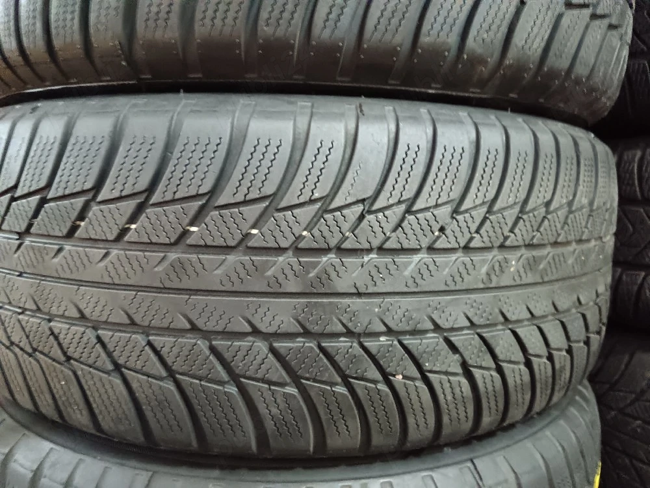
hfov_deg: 65.3
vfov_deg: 51.4
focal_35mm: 27
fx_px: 507
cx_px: 325
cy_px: 244
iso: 10547
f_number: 1.9
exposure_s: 1/14.3
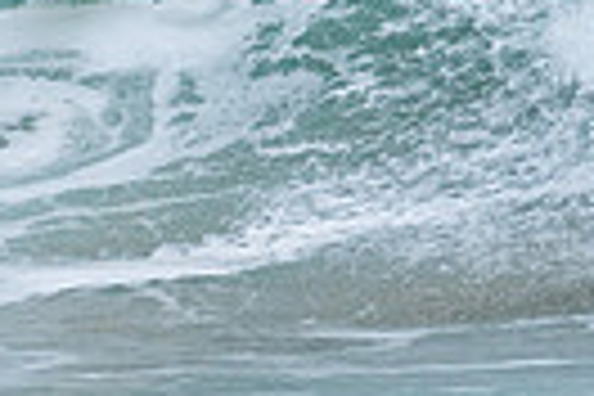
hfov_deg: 0.9
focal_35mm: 2204
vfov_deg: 0.6
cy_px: -164
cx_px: 212
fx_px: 36363
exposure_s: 1/1000
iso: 360
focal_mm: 500
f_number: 5.6
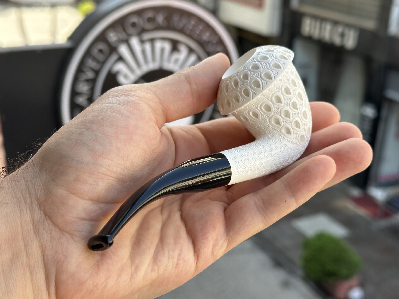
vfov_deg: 30.3
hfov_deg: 39.7
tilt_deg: -21.9
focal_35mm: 48
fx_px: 553
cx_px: 200
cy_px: 150
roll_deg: -2.3
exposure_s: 1/467
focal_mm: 6.86
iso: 64
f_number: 1.78
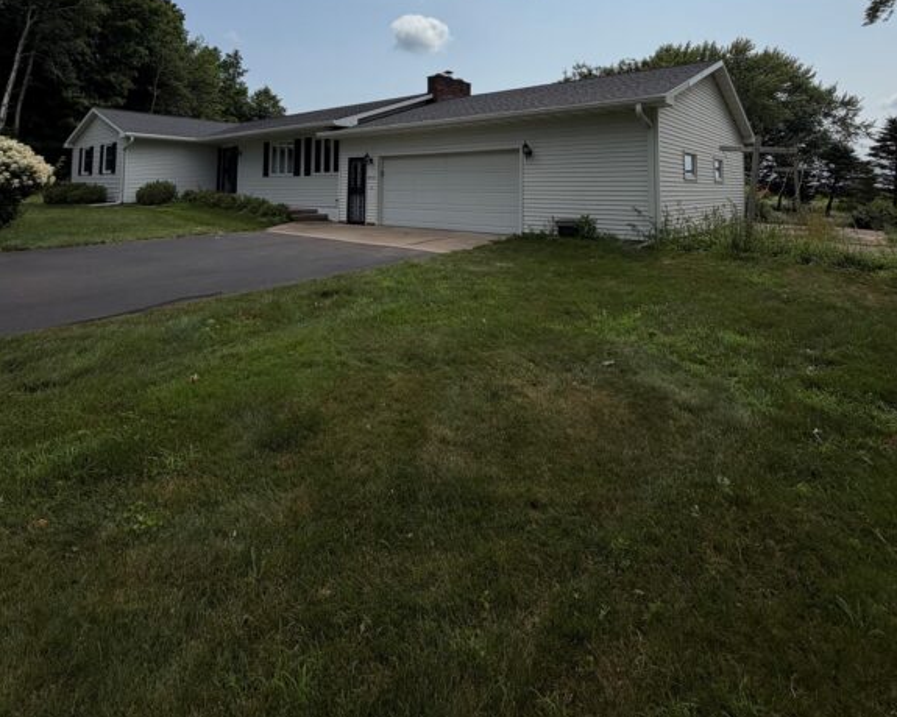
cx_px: 441
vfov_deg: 65.1
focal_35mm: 19
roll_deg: +0.1
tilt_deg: +4.9
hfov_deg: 83.3
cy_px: 153
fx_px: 504
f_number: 2.2
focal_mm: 2.22
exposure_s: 1/2506
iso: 20
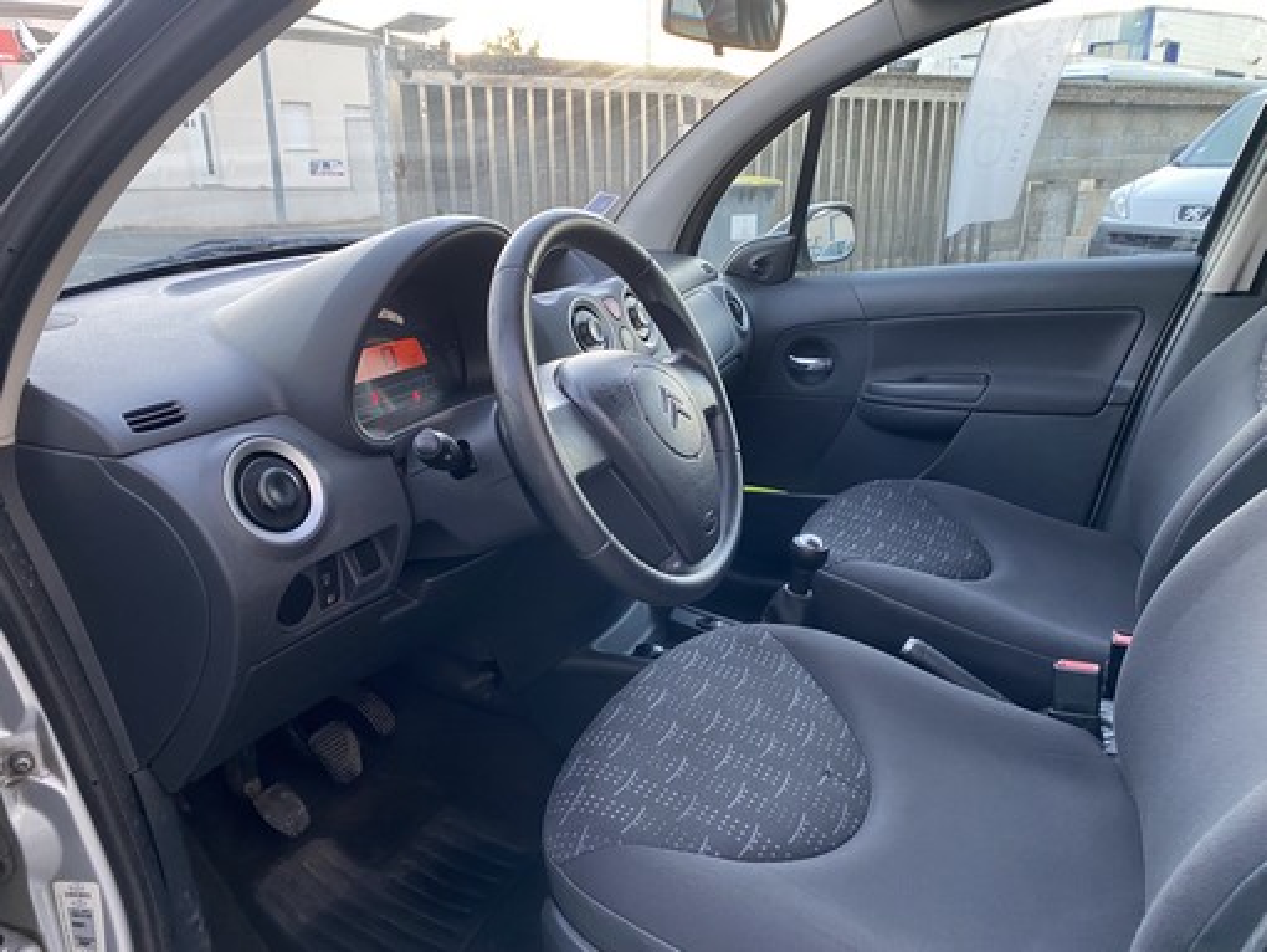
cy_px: 476
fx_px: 952
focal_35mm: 26
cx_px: 634
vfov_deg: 53.1
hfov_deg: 67.3
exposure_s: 1/60
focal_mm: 4.25
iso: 200
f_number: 1.8
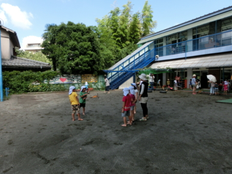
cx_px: 113
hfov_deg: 69.4
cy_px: 86
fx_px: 168
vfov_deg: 54.9
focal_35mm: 25
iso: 80
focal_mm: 4.24
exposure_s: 1/640
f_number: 3
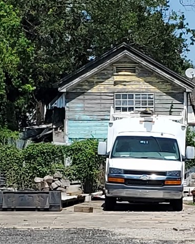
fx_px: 793
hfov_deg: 13.9
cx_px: 160
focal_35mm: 110
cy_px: 164
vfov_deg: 17.4
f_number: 2.4
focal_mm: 4.3
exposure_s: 1/1888
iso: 50
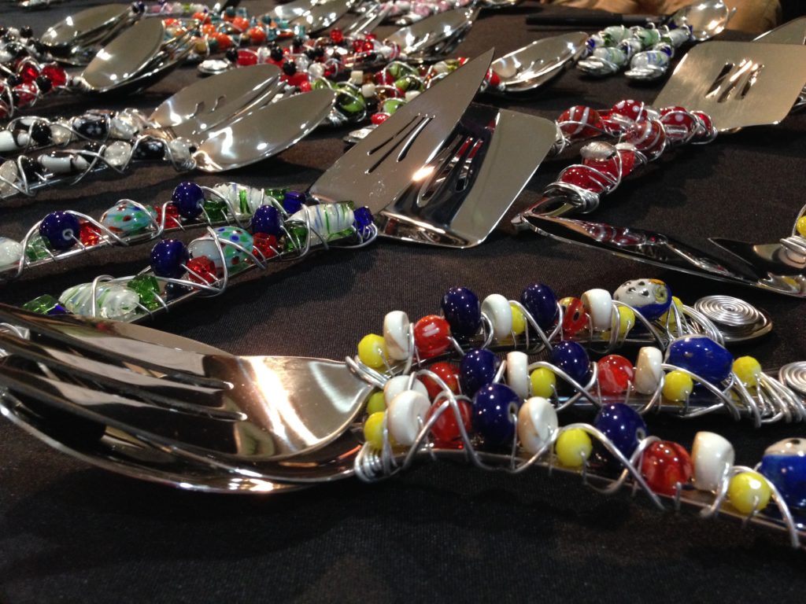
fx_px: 768
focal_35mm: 33
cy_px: 302
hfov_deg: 55.4
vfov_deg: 42.9
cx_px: 403
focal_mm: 4.12
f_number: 2.4
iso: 320
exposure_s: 1/20
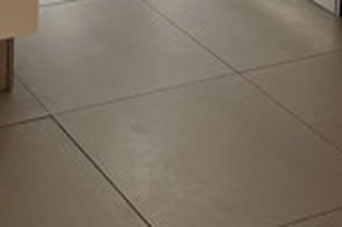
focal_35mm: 109
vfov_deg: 10.6
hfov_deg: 18.3
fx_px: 1034
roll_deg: -0.6
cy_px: -330
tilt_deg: -6.4
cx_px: 5
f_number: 1.6
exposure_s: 1/121
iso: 100
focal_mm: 5.1
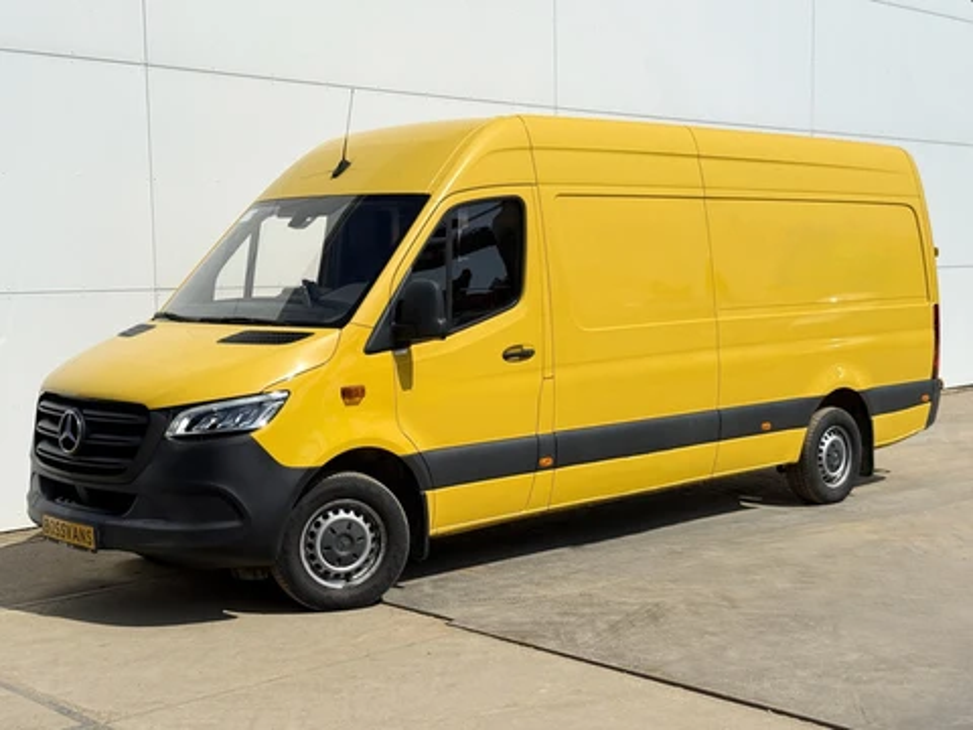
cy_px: 365
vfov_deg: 30.3
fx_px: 1349
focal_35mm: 48
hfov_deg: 39.7
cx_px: 486
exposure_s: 1/11364
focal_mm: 6.76
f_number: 1.78
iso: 64
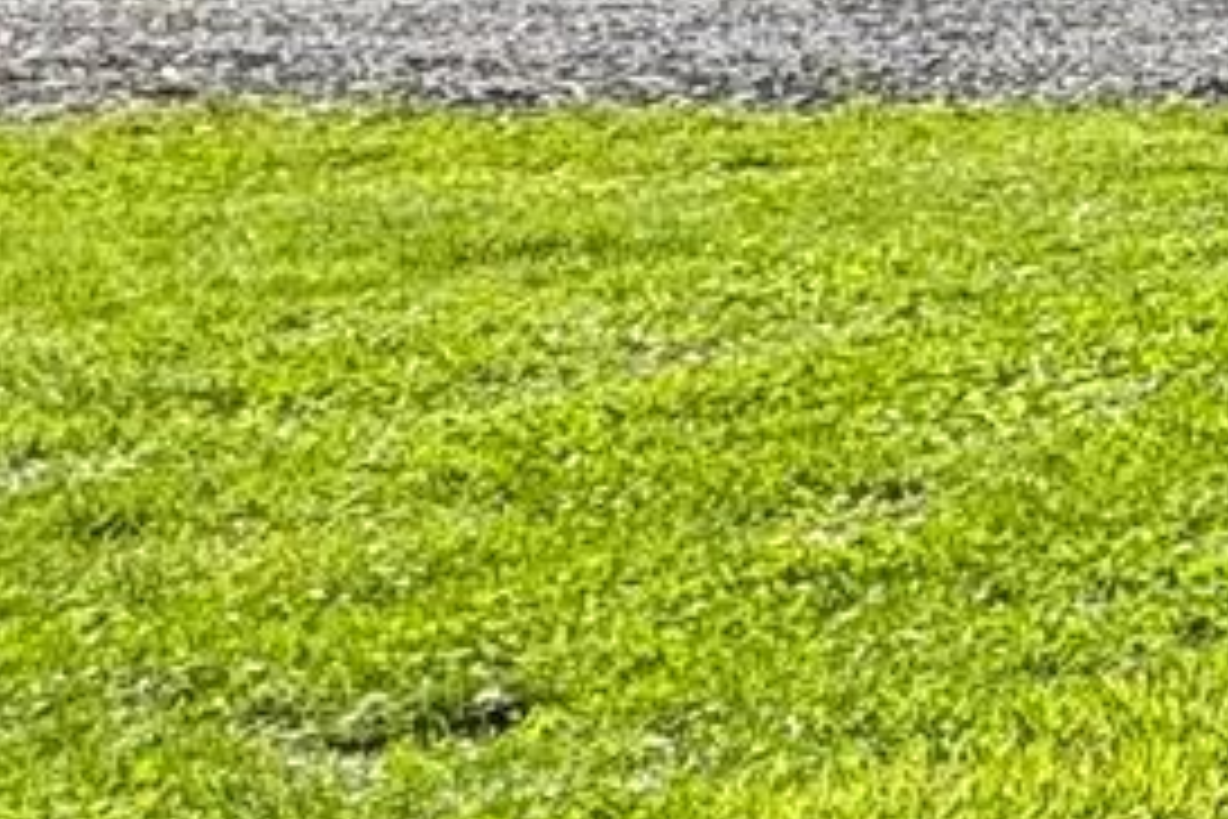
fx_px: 3718
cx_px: 3299
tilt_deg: +0.1
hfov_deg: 12.5
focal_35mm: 109
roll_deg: +1.5
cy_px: -198
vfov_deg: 12.2
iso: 50
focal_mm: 2.22
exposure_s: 1/1063
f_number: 2.2
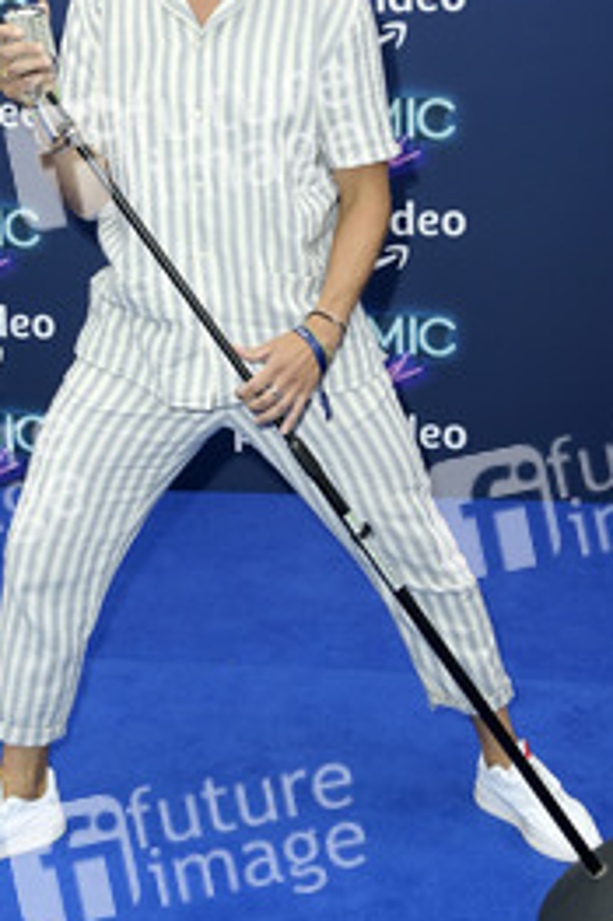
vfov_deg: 27.6
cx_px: 287
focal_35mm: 73
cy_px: 322
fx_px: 1867
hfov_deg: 18.6
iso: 500
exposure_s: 1/250
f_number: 7.1
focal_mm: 48
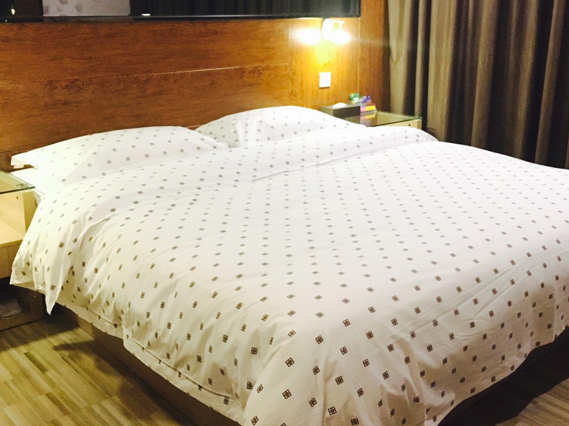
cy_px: 144
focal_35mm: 40
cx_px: 324
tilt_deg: -11.0
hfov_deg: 46.7
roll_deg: -0.1
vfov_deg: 35.6
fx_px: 657
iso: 250
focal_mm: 4.15
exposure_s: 1/17
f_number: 2.2
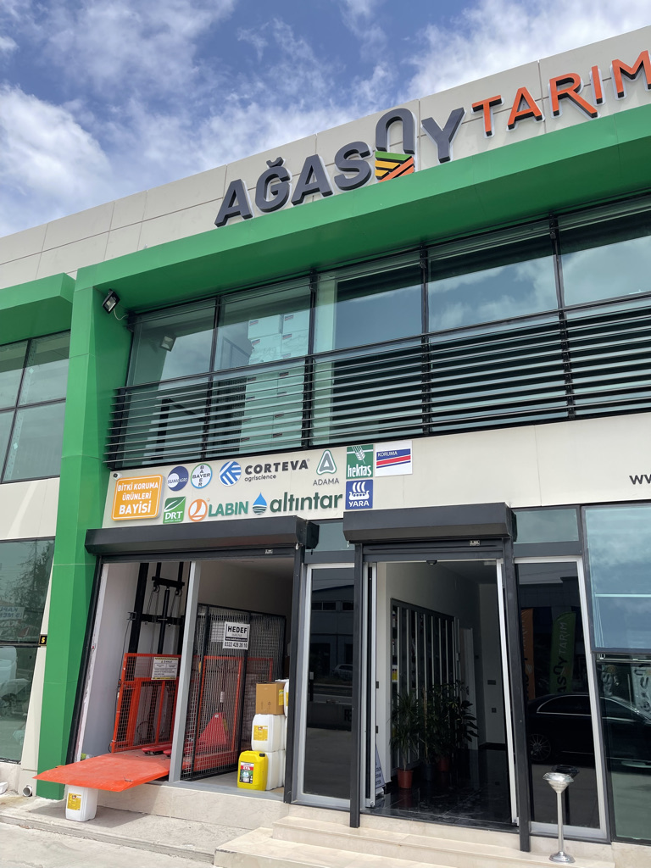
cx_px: 326
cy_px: 434
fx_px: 652
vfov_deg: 67.3
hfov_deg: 53.1
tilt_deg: +20.2
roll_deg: -1.8
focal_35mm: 26
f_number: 1.6
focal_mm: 5.1
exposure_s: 1/2288
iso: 32
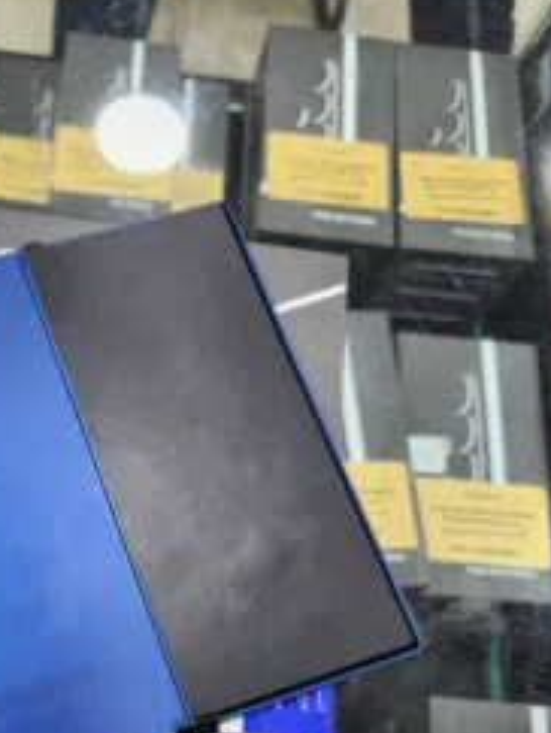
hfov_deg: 36.7
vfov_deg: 46.9
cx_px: 121
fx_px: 805
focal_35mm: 38
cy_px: 563
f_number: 1.8
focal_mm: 5.4
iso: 80
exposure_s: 1/180
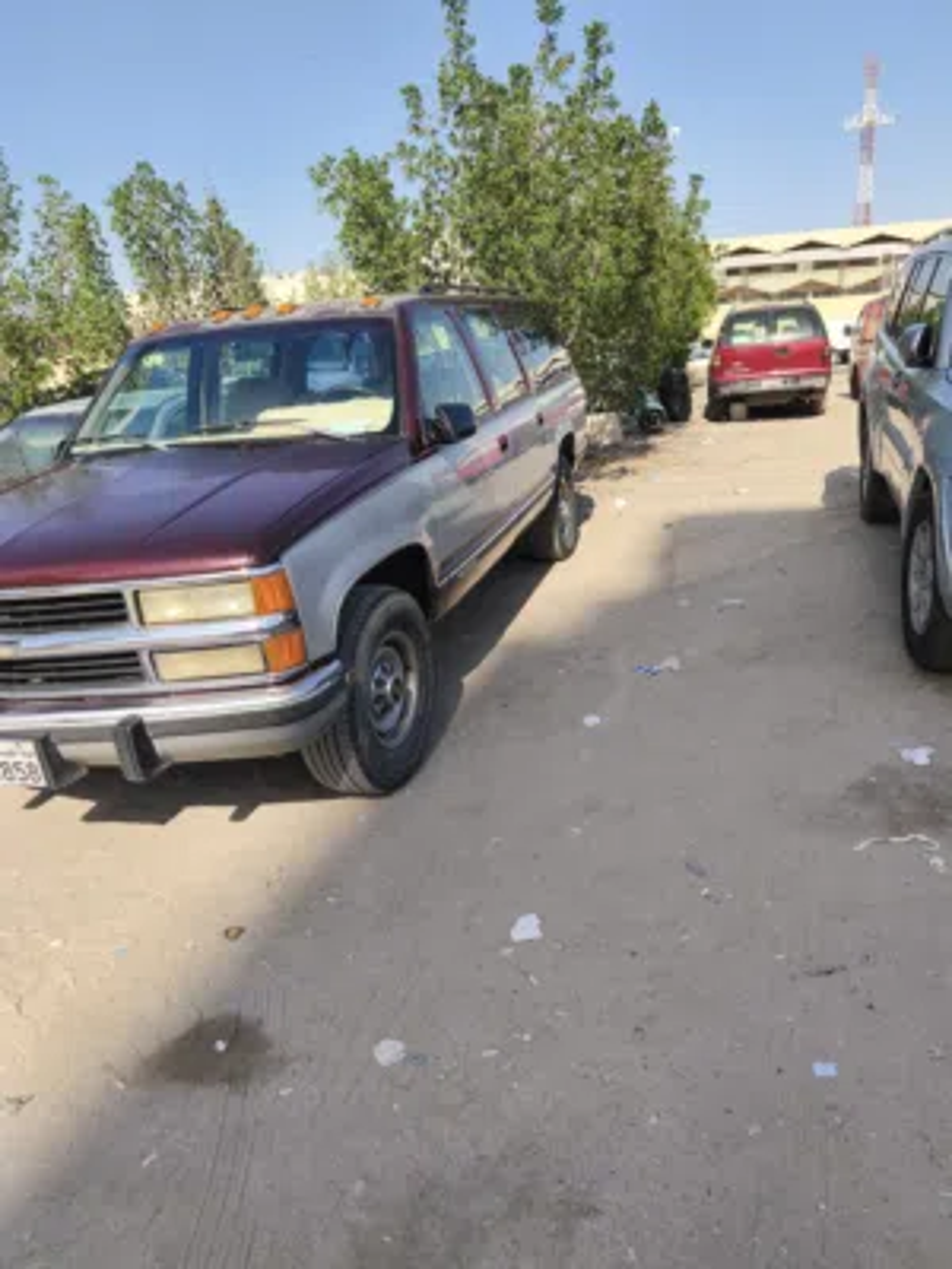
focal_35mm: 23
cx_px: 476
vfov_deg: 73.9
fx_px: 843
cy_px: 634
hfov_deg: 58.9
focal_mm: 6.18
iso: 50
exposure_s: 1/993
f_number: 1.65
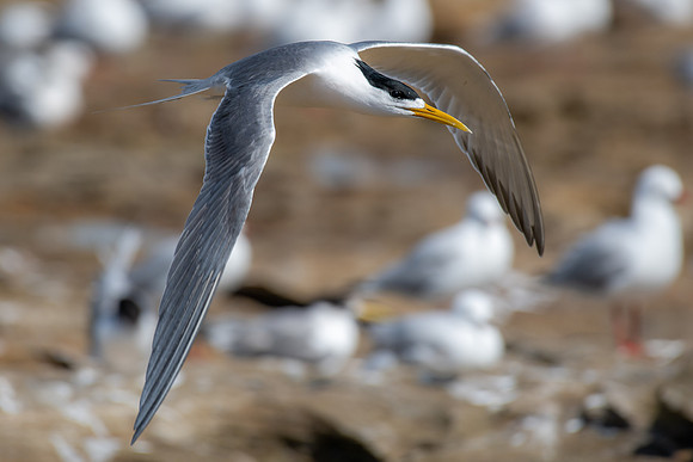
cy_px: 148
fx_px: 13633
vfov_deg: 1.9
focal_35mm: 708
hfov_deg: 2.9
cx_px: 288
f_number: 7.1
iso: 160
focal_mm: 500
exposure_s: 1/1000
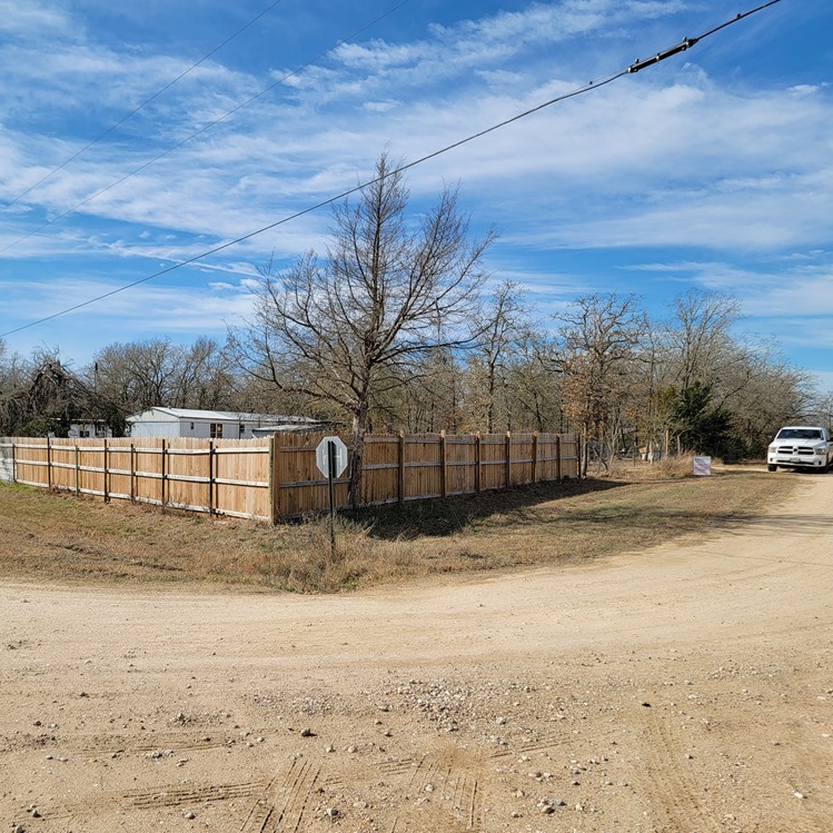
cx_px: 288
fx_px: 790
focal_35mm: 29
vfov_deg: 55.6
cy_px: 420
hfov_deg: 54.7
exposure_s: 1/1422
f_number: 1.8
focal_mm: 6.7
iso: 16
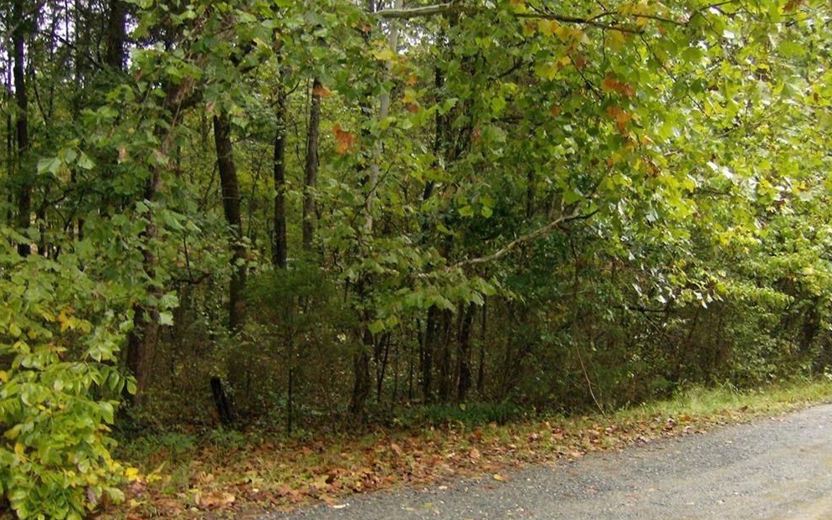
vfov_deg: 32.7
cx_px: 419
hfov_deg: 50.4
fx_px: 884
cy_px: 296
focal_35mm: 39
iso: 200
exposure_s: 1/60
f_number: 2.8
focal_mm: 6
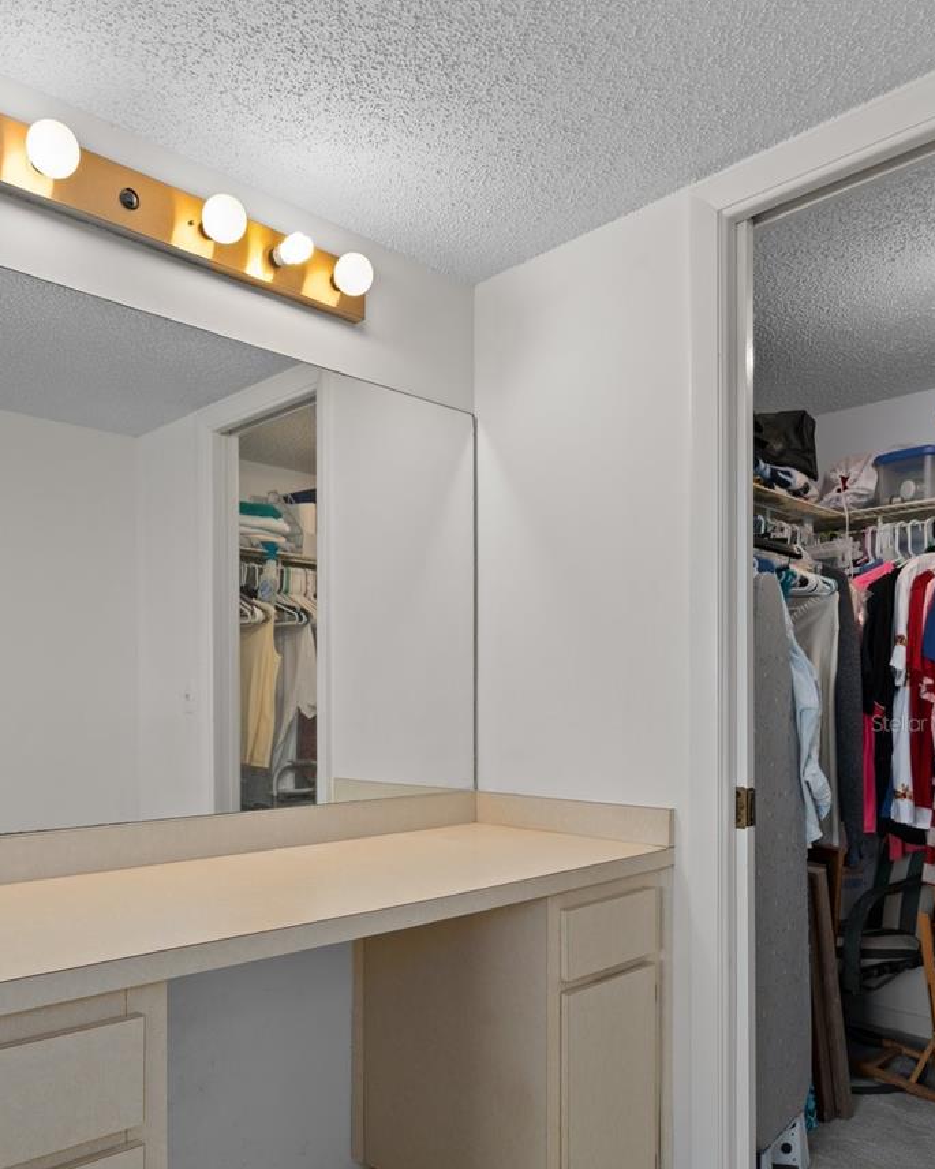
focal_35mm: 25
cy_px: 722
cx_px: 426
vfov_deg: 67.2
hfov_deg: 56.7
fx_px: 865
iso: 320
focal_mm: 19
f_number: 8
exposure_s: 1/4
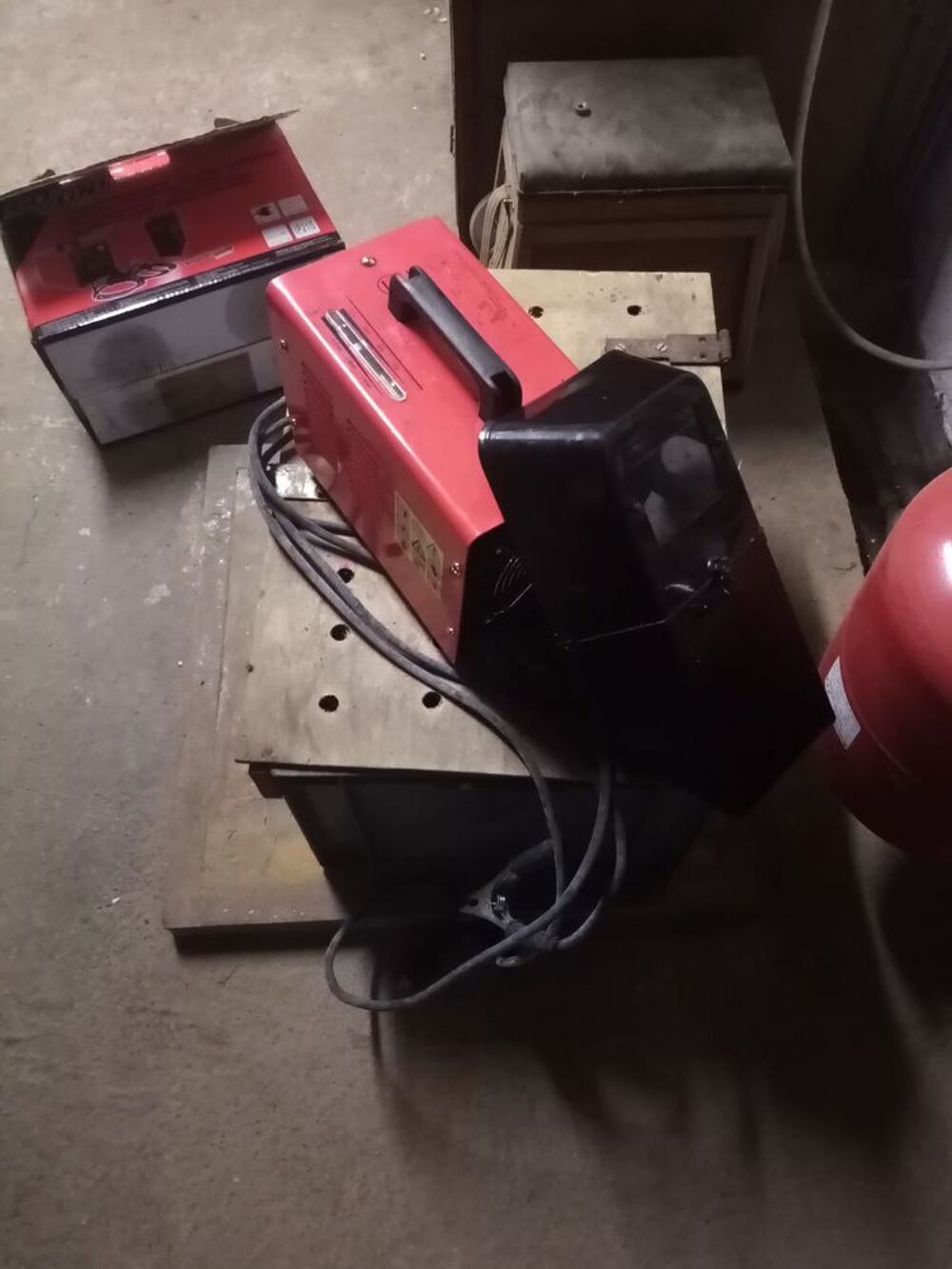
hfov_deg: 53.1
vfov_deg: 67.3
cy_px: 634
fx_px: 953
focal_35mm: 26
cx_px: 476
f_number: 1.8
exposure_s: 1/20
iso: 1288
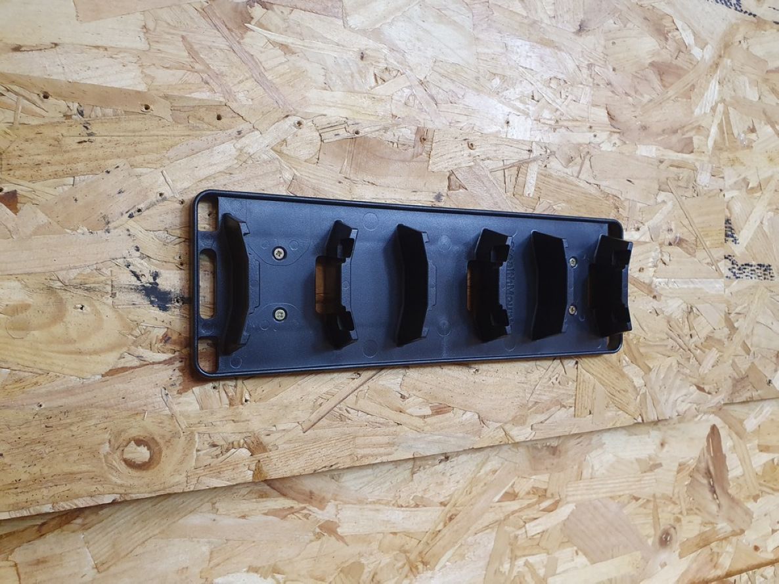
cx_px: 390
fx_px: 585
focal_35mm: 26
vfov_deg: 53.0
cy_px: 292
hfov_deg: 67.3
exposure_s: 1/50
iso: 250
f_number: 2.4
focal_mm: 4.32
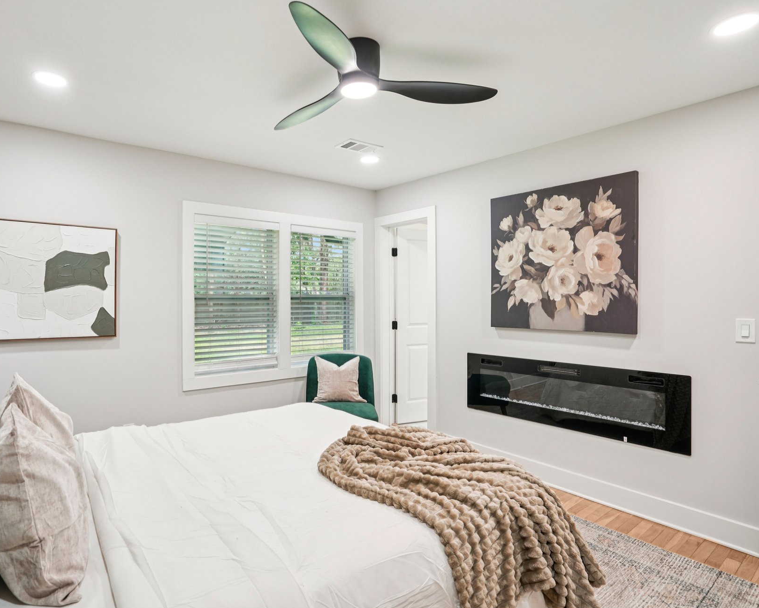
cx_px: 332
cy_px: 296
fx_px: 427
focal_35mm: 19
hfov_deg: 82.9
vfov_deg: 70.9
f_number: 8
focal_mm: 16
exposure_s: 1/10
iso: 400
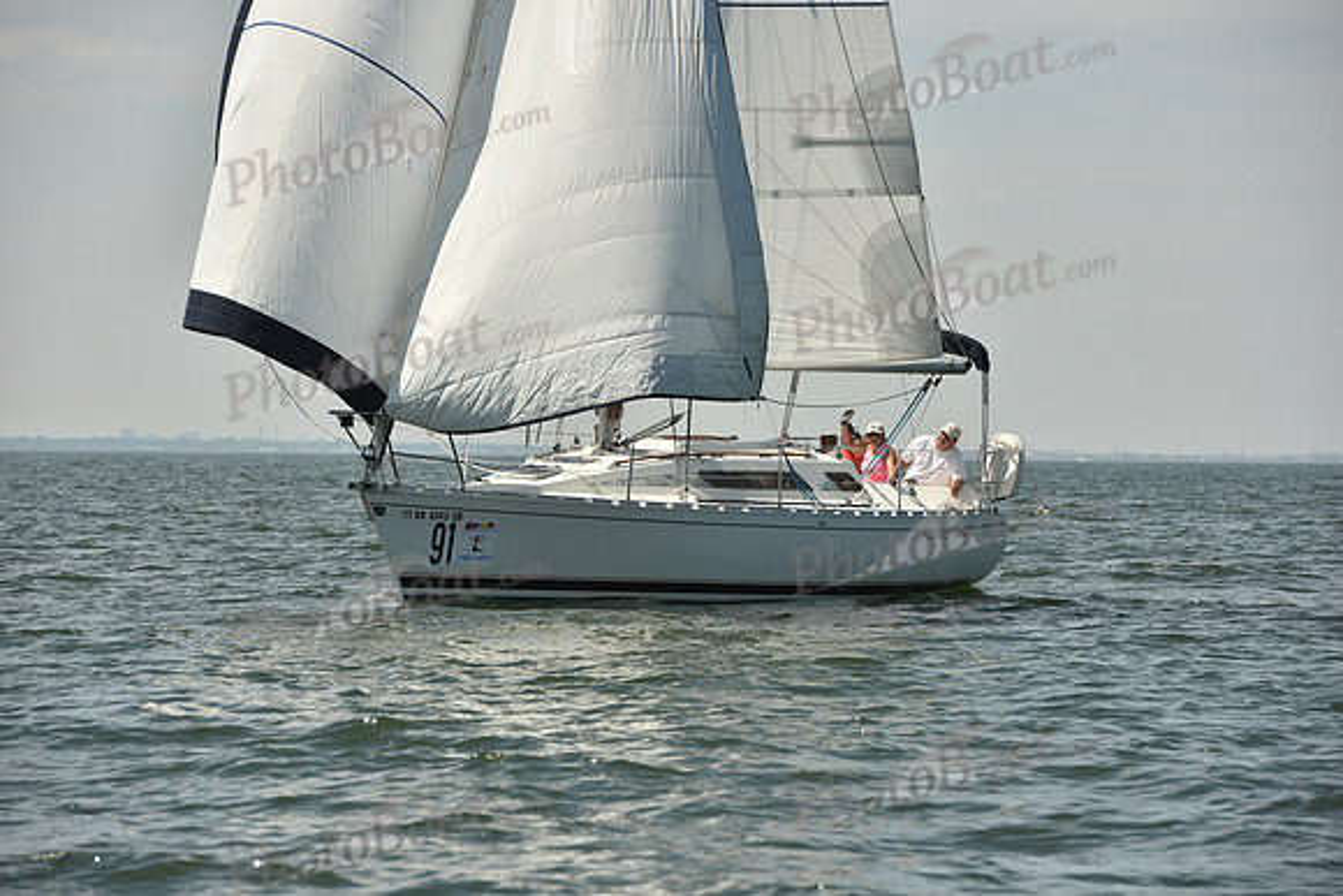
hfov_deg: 10.3
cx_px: 672
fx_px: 7463
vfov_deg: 6.9
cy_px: 448
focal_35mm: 200
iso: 320
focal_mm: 200
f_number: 9
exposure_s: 1/1250
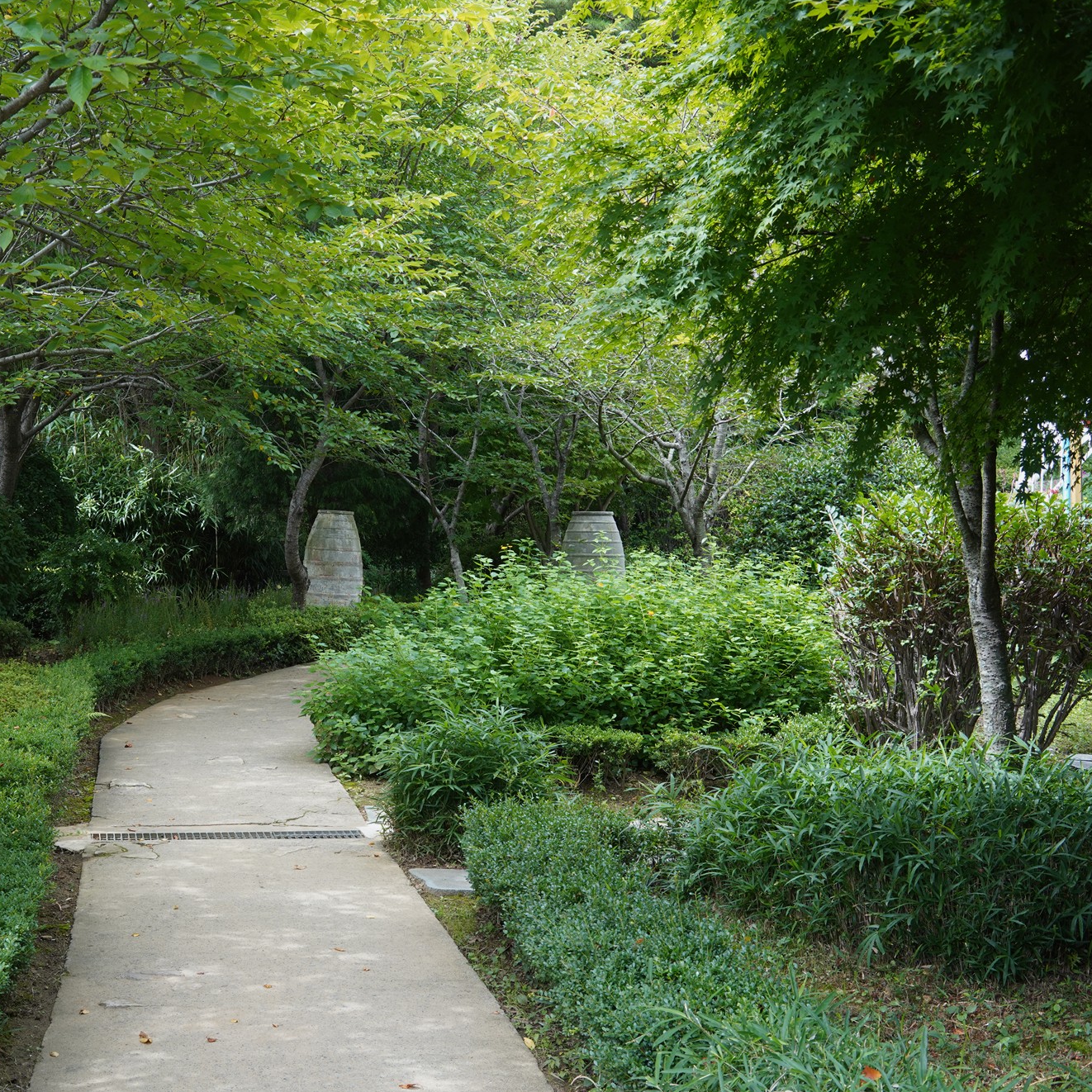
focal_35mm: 45
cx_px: 291
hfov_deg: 36.8
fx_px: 1606
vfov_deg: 37.6
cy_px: 544
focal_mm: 35
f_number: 8
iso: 400
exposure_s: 1/100
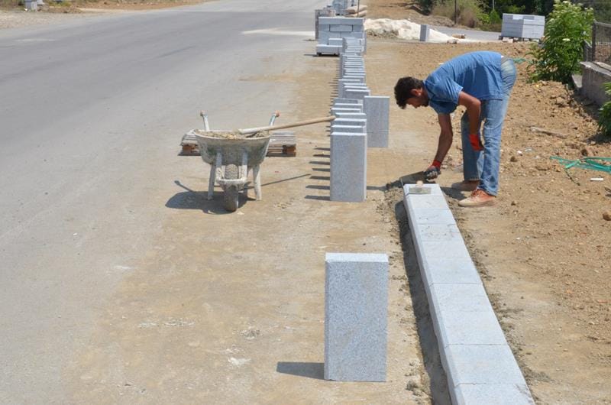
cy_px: 202
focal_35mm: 72
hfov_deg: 28.1
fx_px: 1220
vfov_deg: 18.8
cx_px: 306
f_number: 32
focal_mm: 48
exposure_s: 1/250
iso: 1000
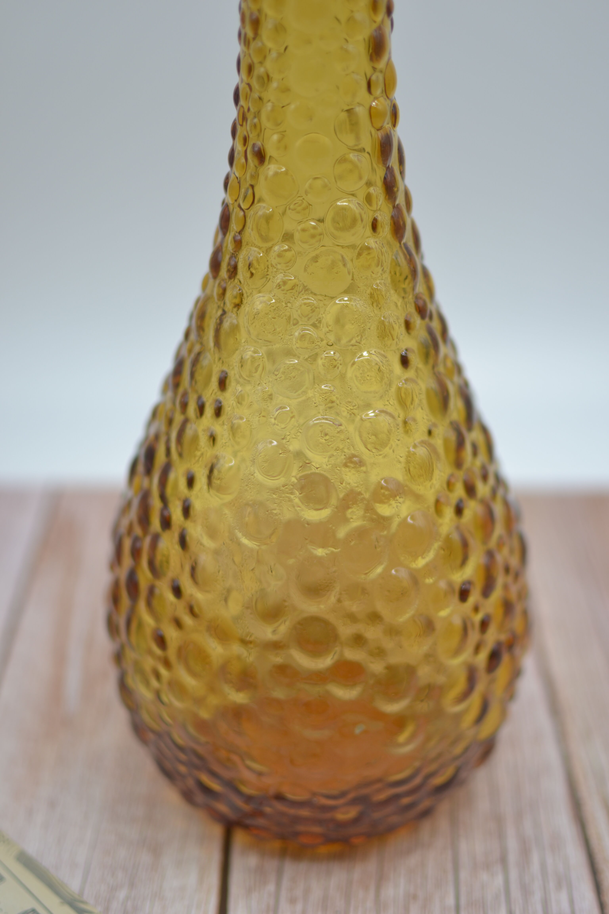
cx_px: 304
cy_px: 457
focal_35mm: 52
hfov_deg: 25.8
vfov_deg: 37.9
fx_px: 1332
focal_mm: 35
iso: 100
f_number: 1.8
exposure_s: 1/500
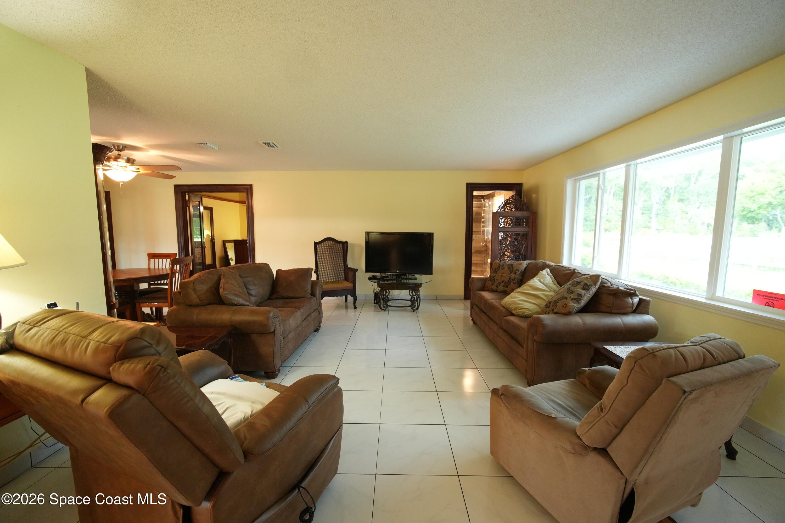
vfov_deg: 83.3
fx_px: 294
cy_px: 262
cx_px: 392
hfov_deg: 106.3
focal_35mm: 14
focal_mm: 9
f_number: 2.8
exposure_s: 1/30
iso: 1250
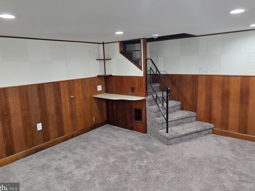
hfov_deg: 69.4
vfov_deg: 54.9
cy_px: 90
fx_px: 184
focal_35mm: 25
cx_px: 124
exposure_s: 1/120
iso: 500
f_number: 1.8
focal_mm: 5.4
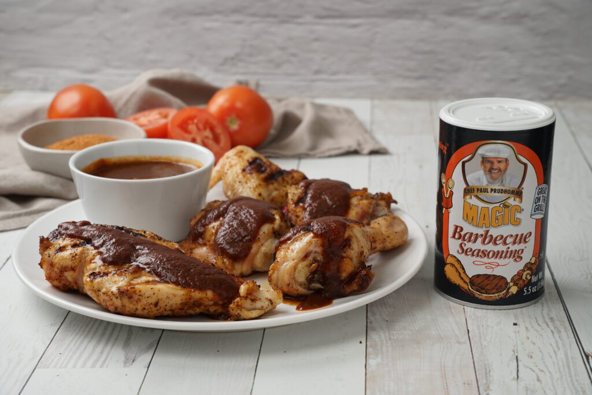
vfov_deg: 19.5
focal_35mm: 70
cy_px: 198
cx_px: 296
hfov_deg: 28.8
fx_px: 1151
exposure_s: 1/50
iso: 800
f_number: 10
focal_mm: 70
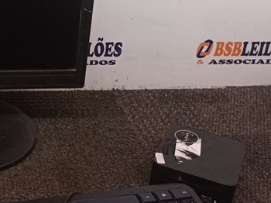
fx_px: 642
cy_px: 57
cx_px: -22
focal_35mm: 82
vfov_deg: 17.9
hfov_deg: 22.6
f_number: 1.79
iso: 194
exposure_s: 1/60
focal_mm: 4.7
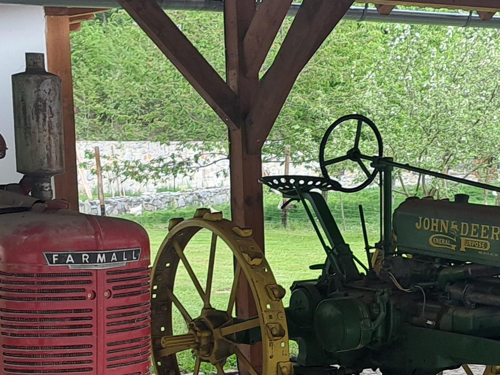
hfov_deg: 22.1
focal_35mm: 88
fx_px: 1271
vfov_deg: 16.4
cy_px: 394
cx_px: 350
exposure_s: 1/100
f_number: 1.8
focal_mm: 5.23
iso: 50
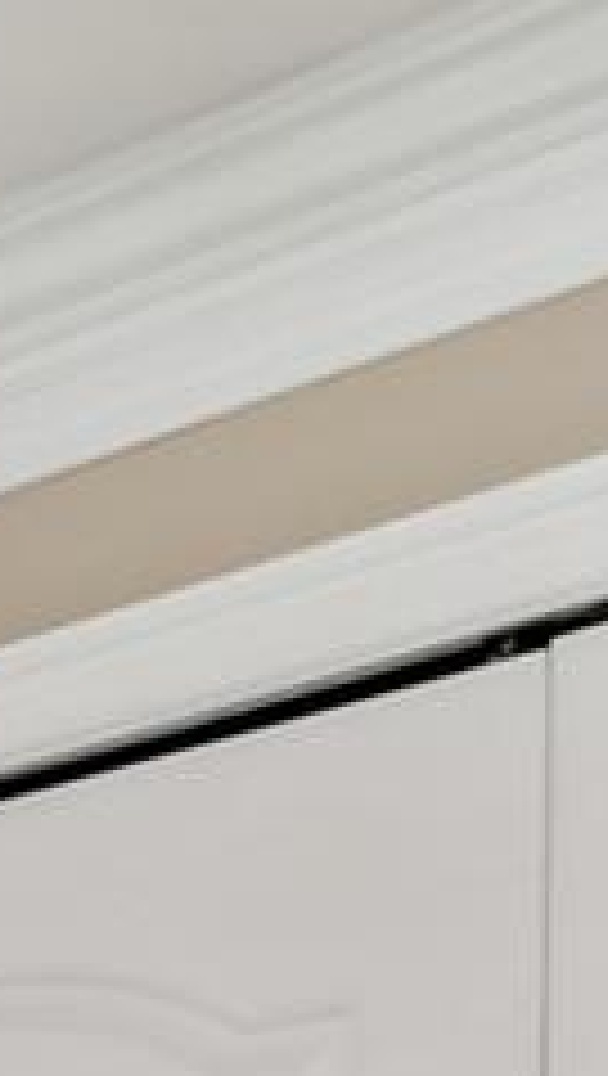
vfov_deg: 13.1
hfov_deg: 6.1
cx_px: -2229
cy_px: 1994
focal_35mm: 147
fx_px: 4200
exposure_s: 1/8
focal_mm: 14
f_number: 7.1
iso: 100
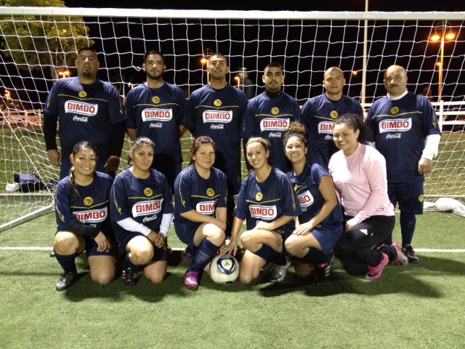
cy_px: 174
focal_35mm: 35
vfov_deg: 40.7
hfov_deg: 52.6
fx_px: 470
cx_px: 232
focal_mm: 4.28
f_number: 2.4
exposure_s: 1/15
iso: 500
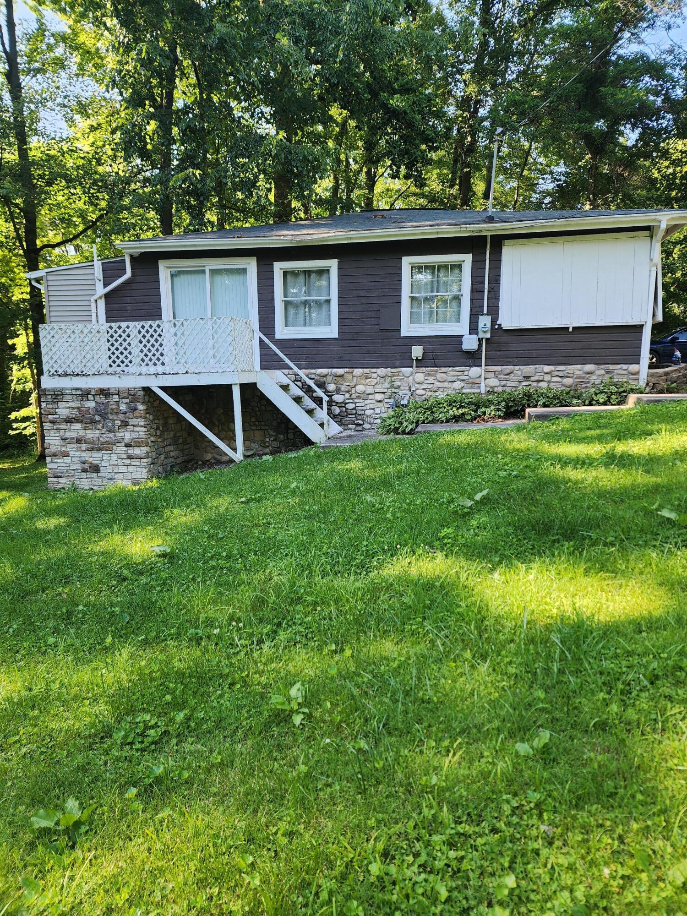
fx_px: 609
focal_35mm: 23
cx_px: 344
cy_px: 458
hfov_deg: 58.9
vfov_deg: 73.9
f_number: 1.8
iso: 50
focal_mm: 6.4
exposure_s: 1/180
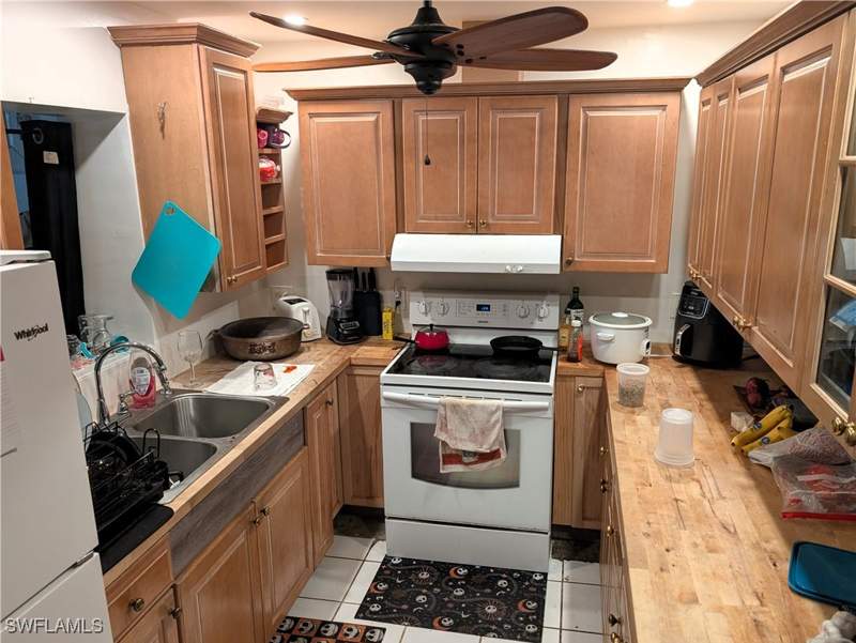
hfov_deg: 71.6
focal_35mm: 24
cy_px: 322
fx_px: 594
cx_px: 428
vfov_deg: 56.9
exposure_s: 1/120
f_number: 1.68
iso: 175
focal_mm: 6.9
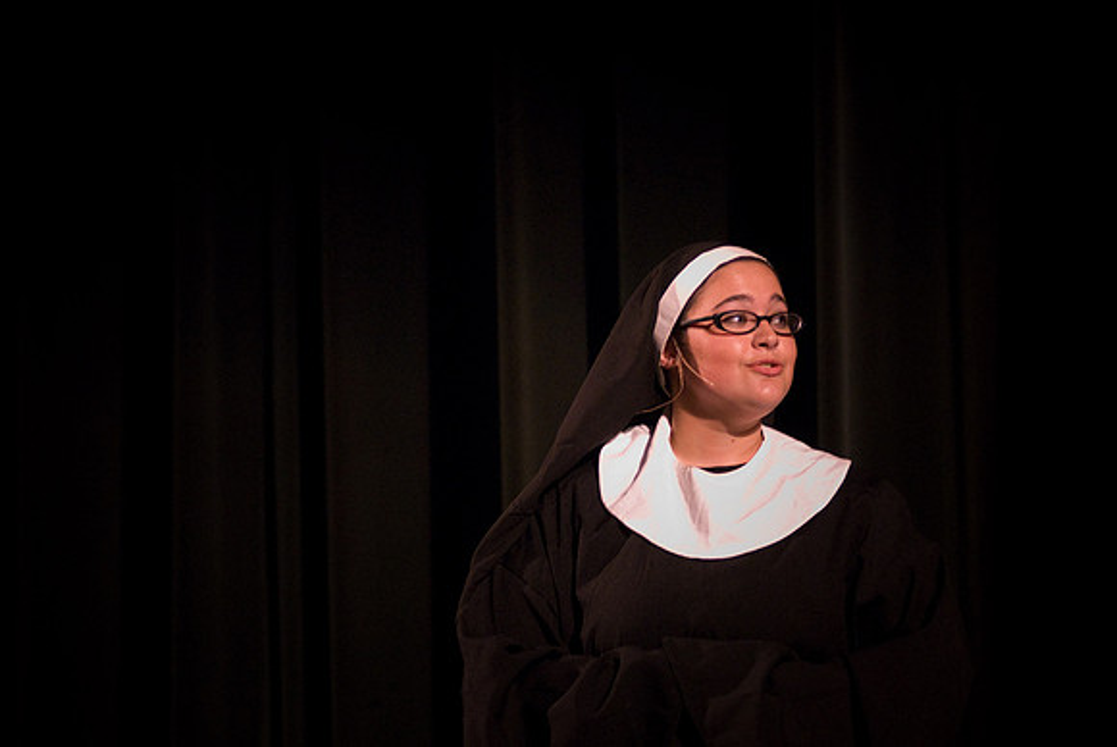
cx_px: 558
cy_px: 374
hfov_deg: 12.4
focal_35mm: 165
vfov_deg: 8.3
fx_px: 5125
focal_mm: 110
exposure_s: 1/125
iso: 1600
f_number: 2.8
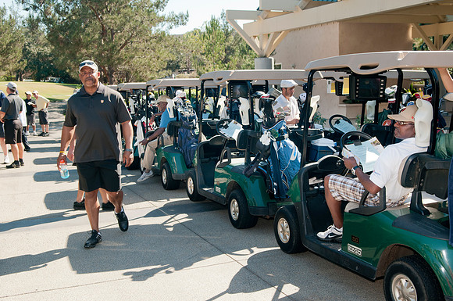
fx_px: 528
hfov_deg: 46.5
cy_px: 150
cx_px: 226
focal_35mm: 42
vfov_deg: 31.8
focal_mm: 28
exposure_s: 1/125
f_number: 5.6
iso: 200
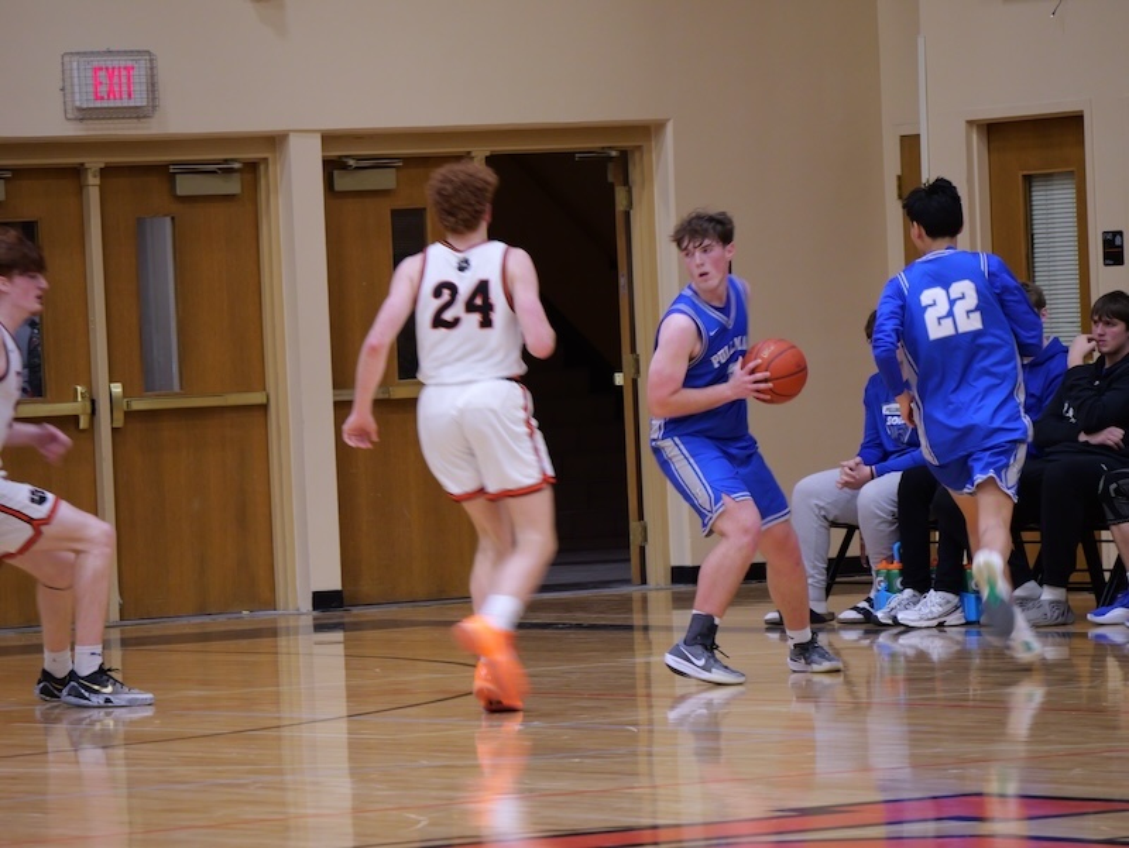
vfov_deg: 6.0
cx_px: 564
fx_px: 8093
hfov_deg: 8.0
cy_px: 424
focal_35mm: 248
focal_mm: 124
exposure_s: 1/80
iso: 2000
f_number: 5.6
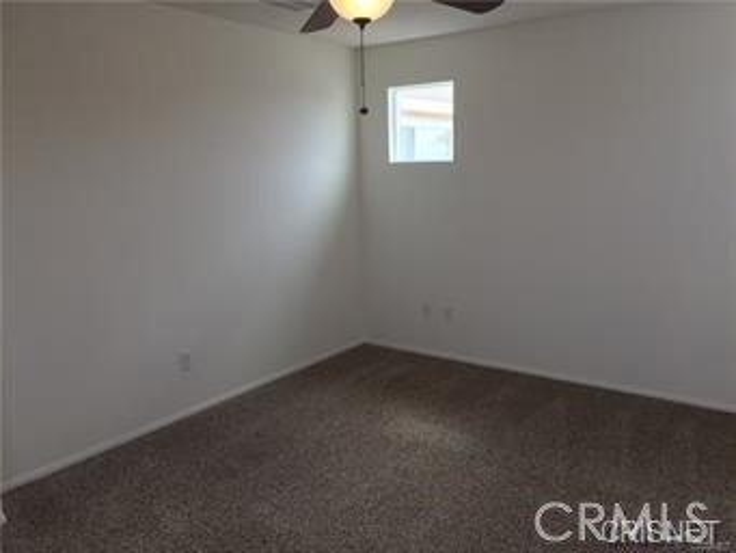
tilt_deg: -9.1
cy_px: 276
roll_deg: +0.7
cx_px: 368
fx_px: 617
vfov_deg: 48.3
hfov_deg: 61.6
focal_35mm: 29
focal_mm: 4.15
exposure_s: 1/100
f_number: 2.2
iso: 50
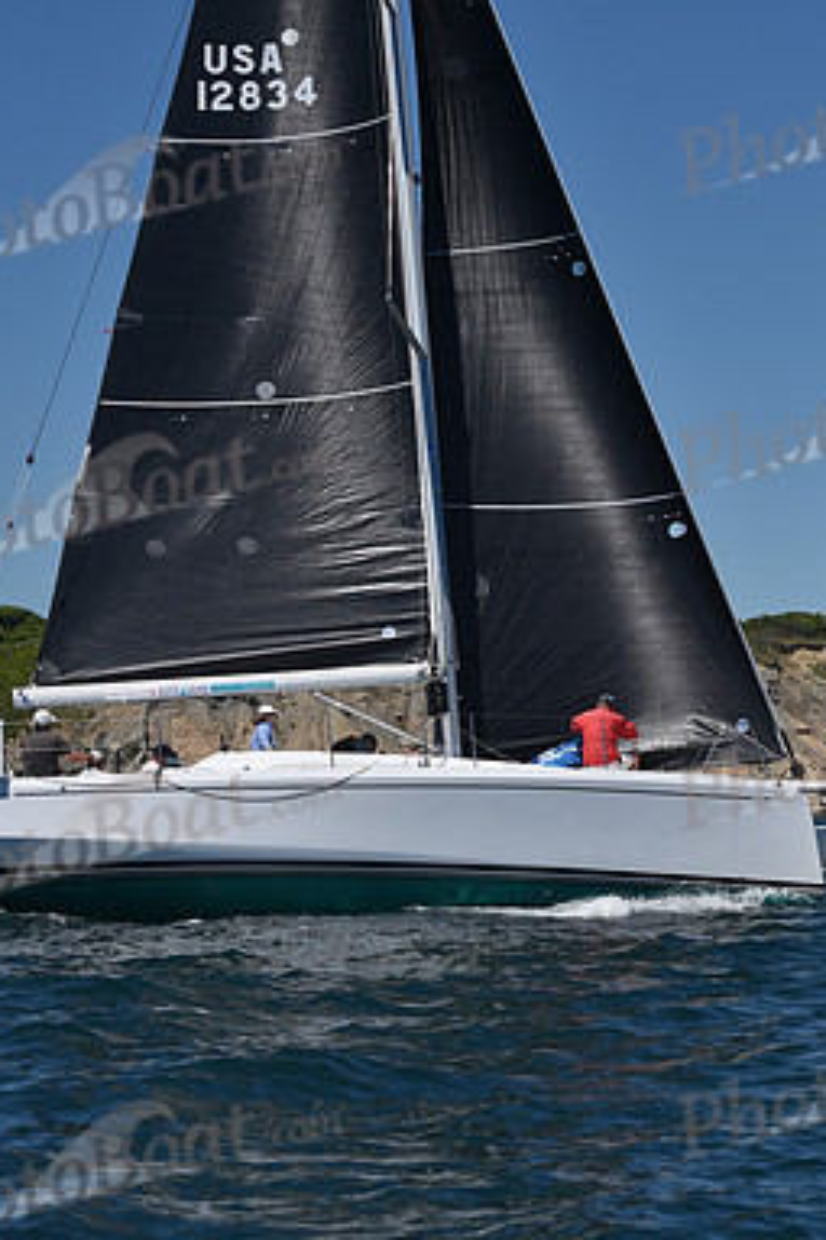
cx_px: 512
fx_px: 3651
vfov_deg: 19.3
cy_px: 623
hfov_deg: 12.9
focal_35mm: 106
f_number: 7.1
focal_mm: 70
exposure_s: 1/800
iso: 250
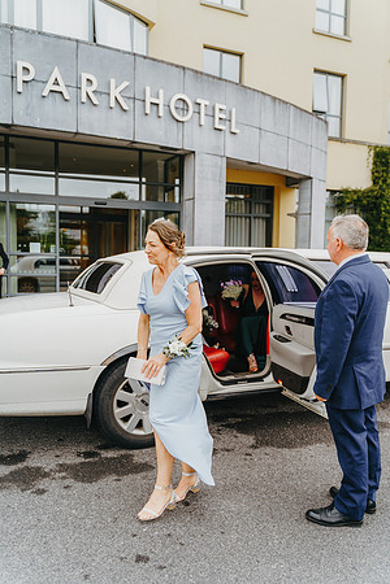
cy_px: 292
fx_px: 455
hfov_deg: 46.4
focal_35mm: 28
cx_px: 195
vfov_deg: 65.5
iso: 125
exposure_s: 1/320
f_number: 2.8
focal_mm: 28
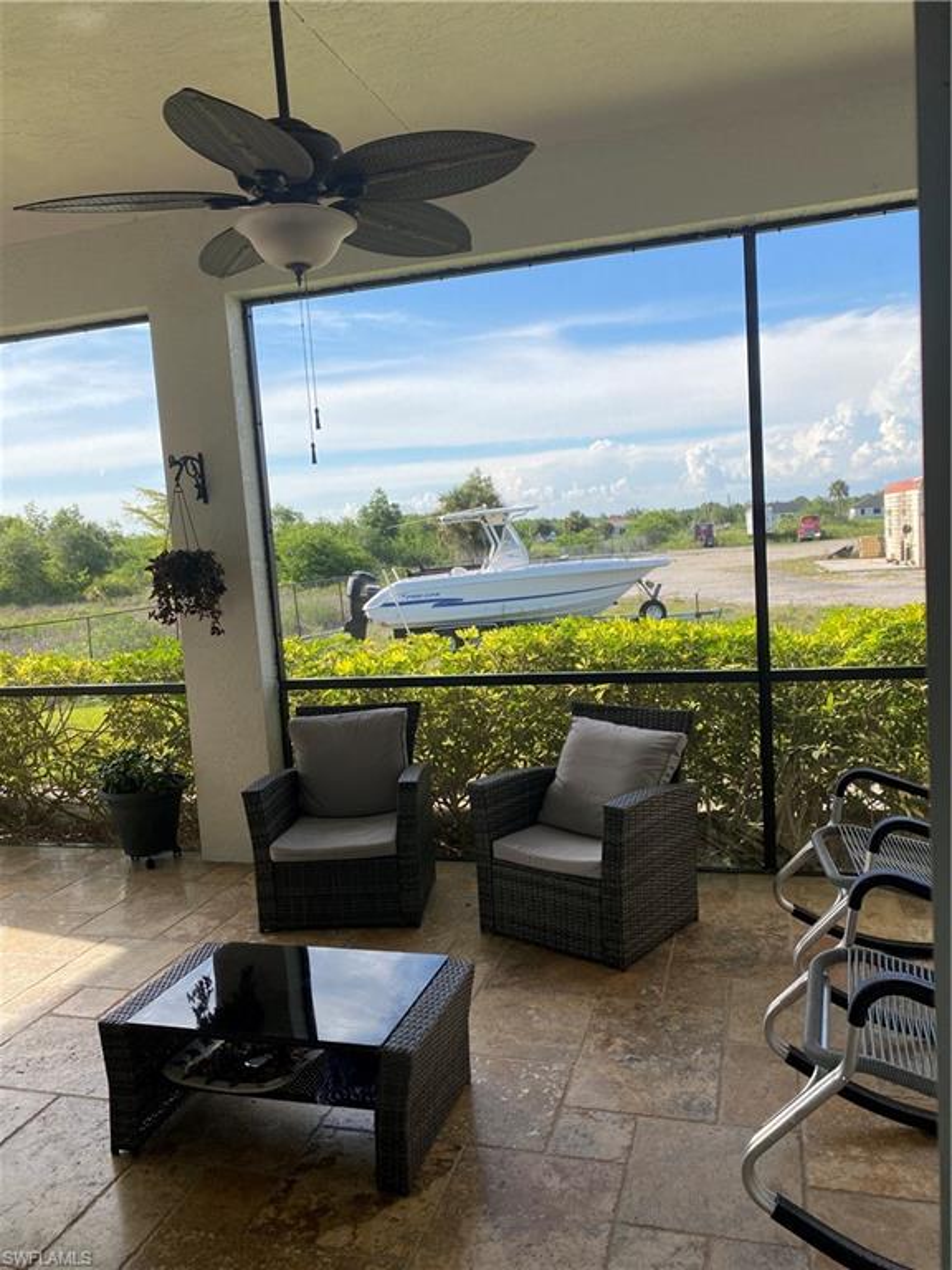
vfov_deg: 67.3
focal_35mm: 26
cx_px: 476
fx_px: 953
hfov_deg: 53.1
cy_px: 635
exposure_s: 1/927
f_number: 1.8
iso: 32
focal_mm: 4.25
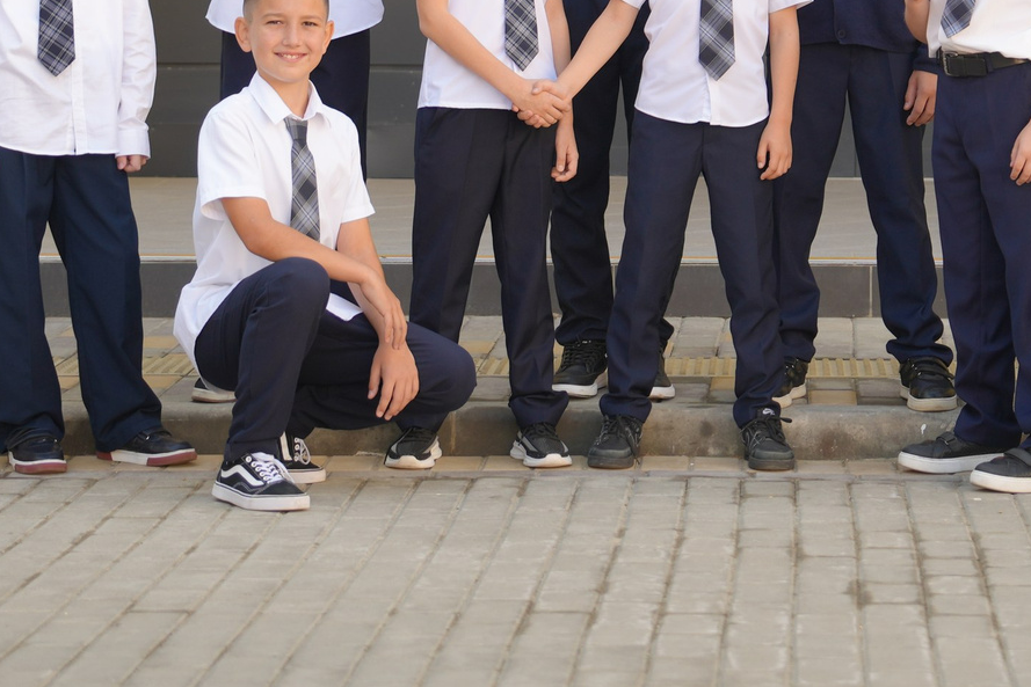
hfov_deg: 14.2
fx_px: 4124
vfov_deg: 9.4
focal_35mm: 144
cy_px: -232
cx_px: 794
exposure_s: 1/250
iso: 100
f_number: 2.8
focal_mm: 50
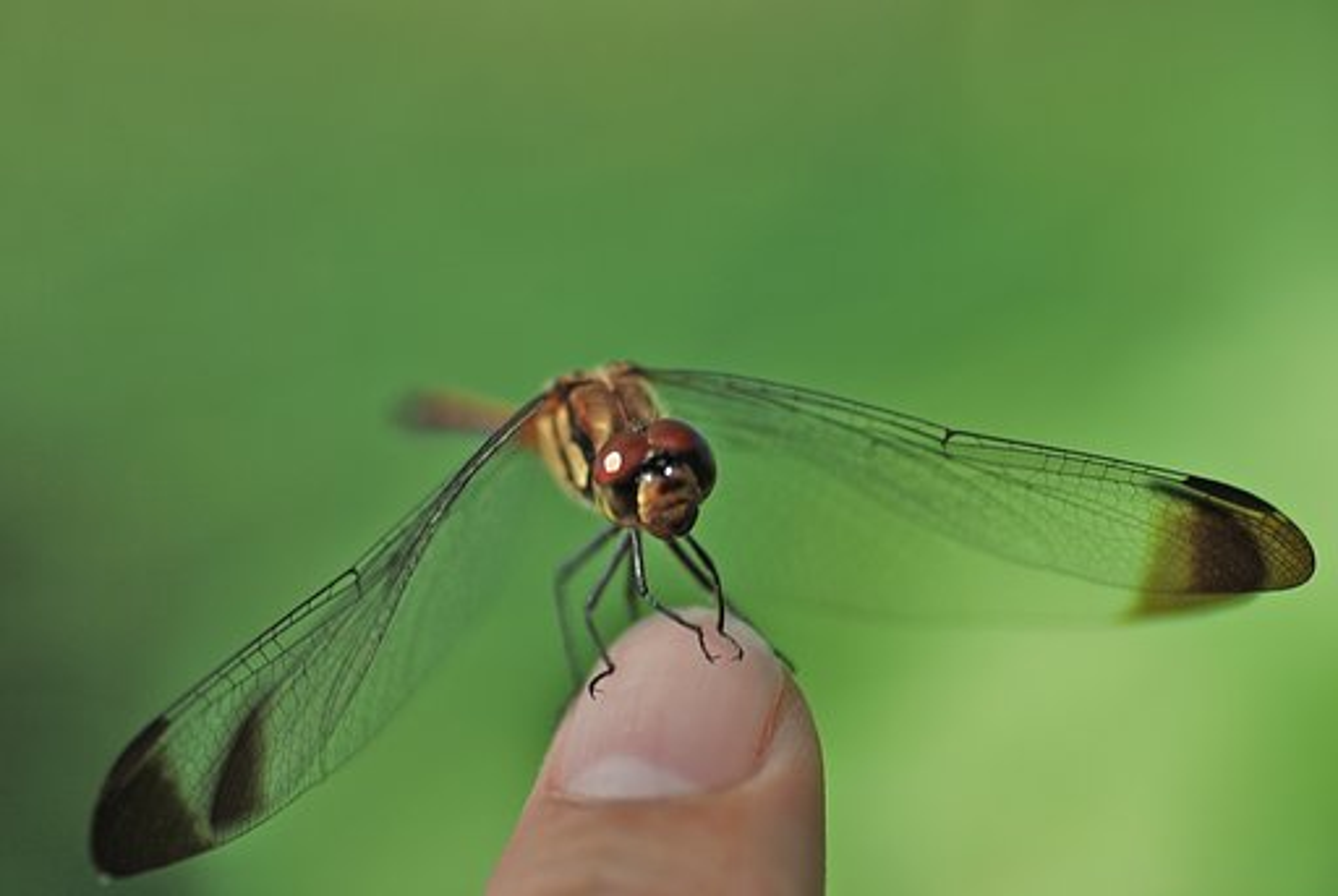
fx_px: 5025
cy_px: 448
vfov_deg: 10.2
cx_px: 669
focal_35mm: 135
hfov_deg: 15.2
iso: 100
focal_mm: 90
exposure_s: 1/160
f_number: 3.8
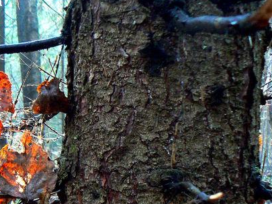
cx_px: 5
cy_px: 212
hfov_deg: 23.5
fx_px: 629
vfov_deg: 17.9
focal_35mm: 80
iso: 200
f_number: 2.8
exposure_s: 1/25
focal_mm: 6
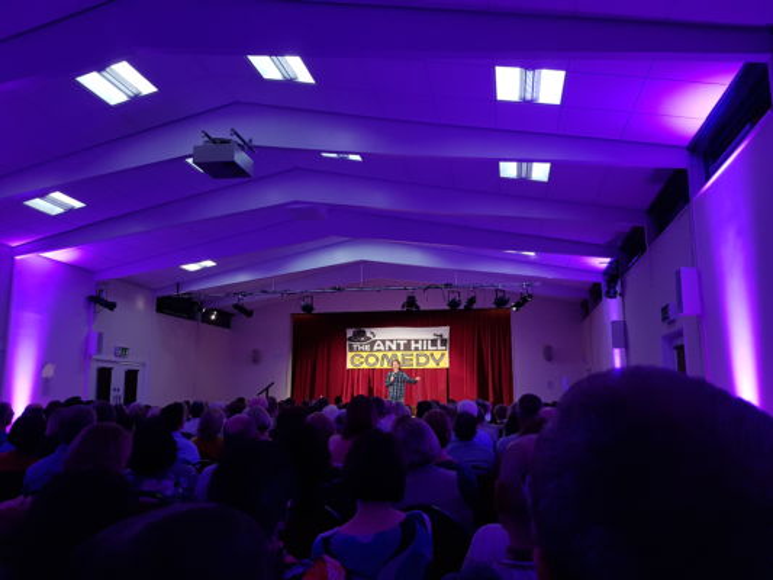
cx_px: 386
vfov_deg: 53.1
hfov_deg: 67.3
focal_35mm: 26
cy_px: 290
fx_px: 581
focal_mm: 4.2
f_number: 1.7
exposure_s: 1/11
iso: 200
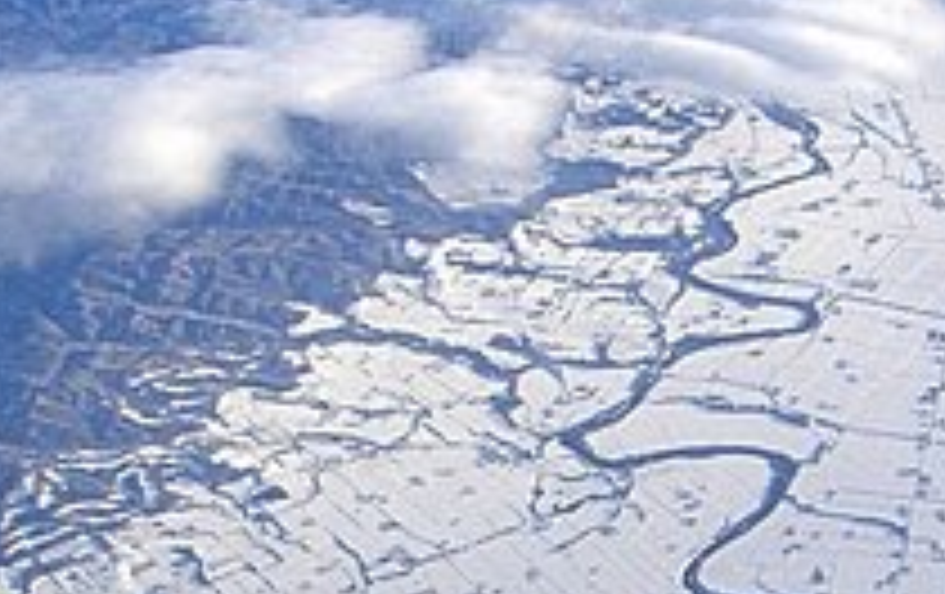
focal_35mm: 98
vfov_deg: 13.3
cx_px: 909
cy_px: 482
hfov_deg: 20.6
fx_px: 2528
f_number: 4.6
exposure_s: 1/500
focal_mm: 6.3
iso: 64
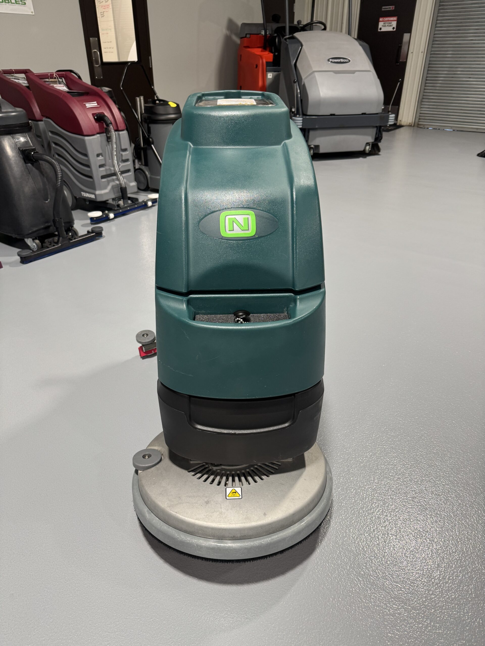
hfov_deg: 56.8
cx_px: 242
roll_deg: +0.4
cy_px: 323
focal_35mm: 24
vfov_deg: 71.6
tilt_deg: -31.3
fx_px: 448
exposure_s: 1/60
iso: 125
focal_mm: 6.76
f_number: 1.78
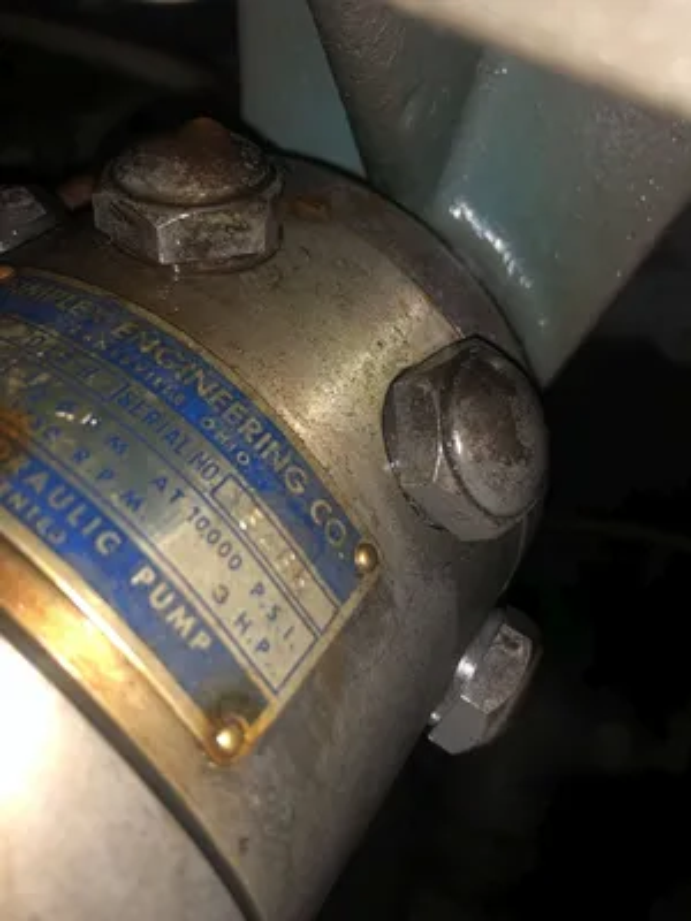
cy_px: 460
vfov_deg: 63.4
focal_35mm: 28
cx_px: 346
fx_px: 745
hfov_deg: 49.7
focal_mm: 4
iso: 25
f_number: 1.8
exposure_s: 1/35
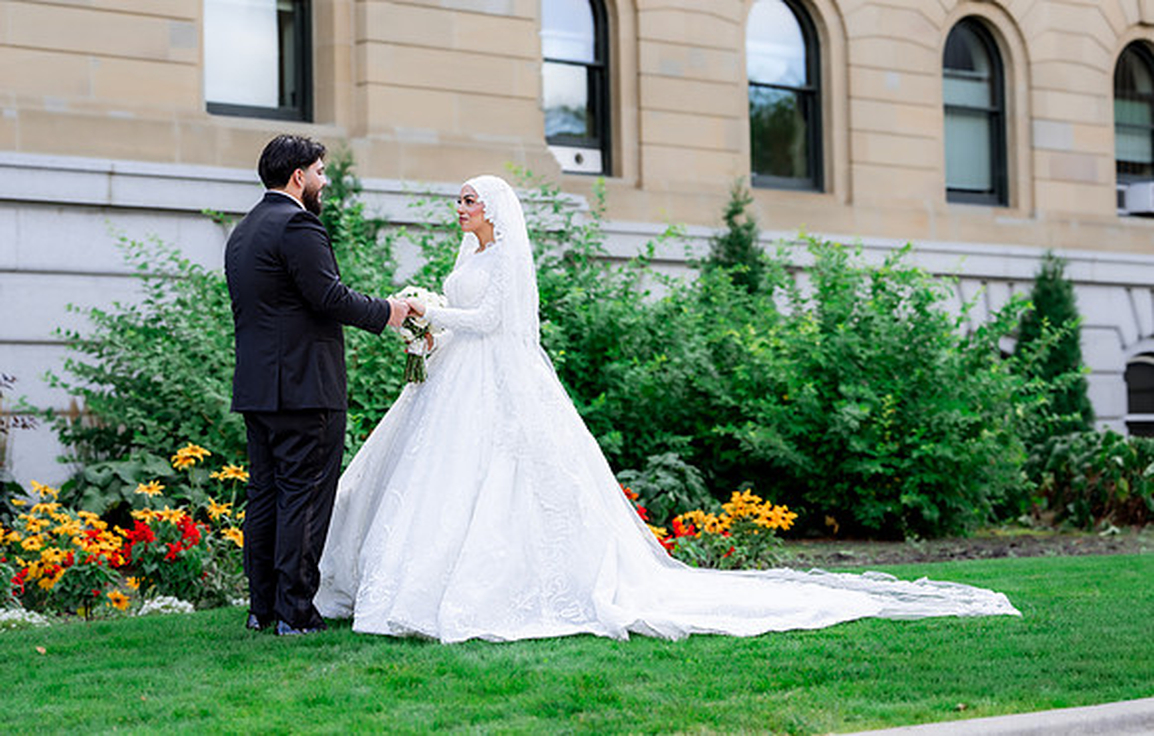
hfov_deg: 25.4
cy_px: 315
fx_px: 2565
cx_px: 556
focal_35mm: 81
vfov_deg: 16.3
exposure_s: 1/800
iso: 200
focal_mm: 68
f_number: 2.5
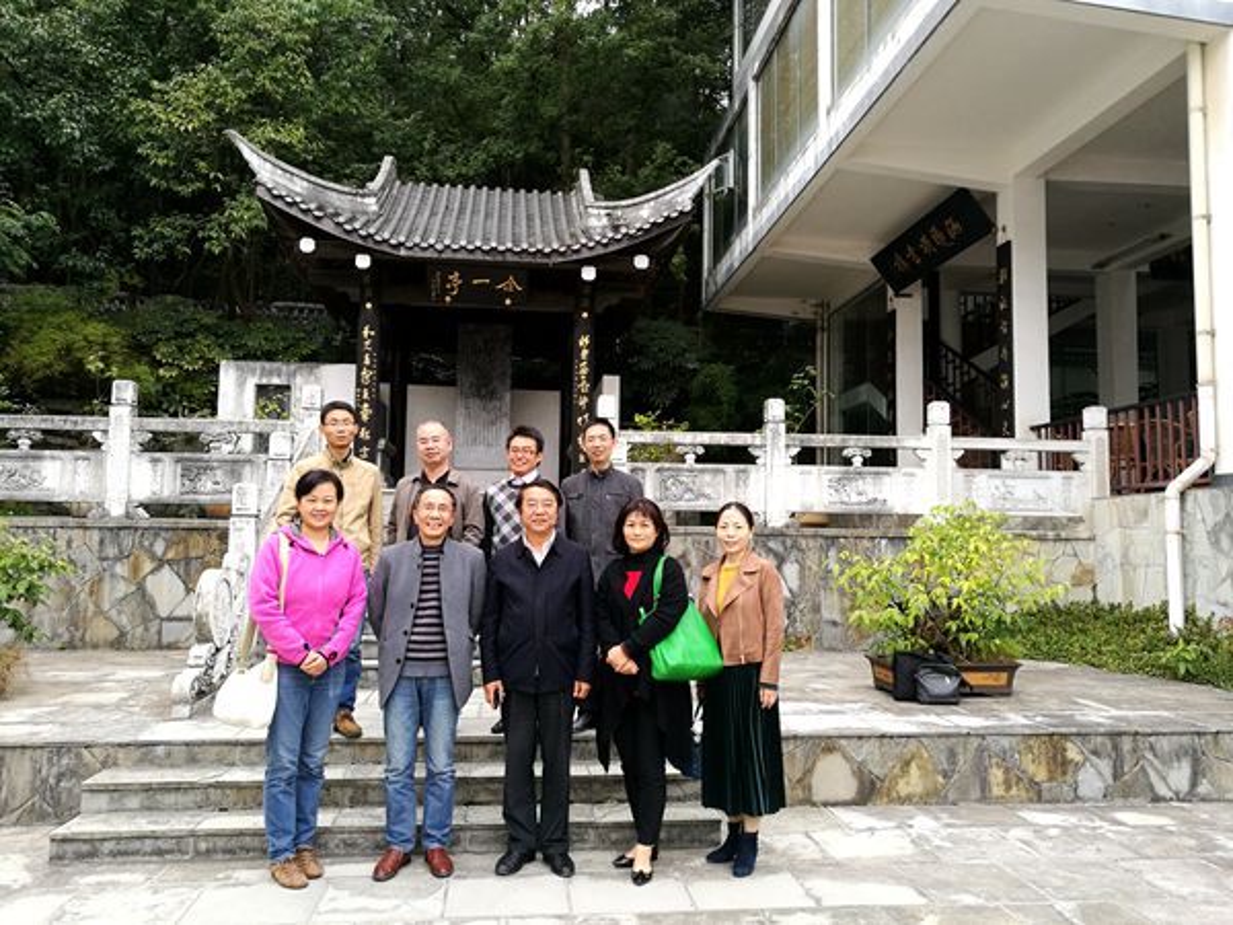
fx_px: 962
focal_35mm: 27
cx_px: 616
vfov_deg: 51.4
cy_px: 462
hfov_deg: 65.3
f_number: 2.2
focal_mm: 4.5
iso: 80
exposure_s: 1/50
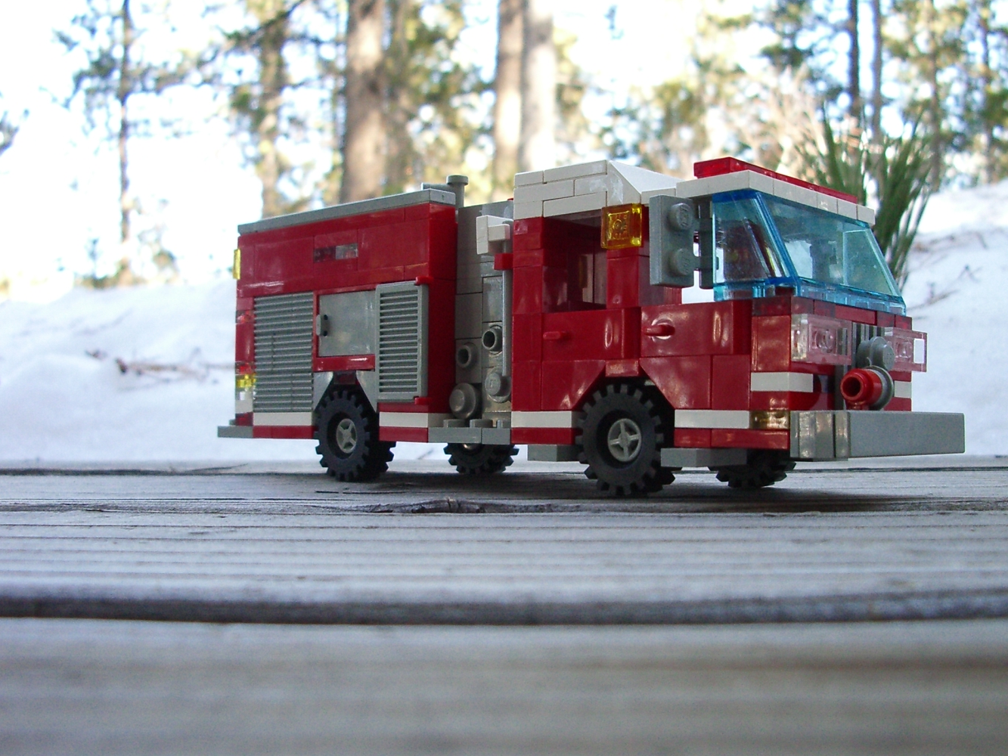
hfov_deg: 44.7
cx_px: 572
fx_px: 1223
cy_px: 395
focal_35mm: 42
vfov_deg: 34.3
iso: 200
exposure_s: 1/100
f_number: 2.6
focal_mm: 5.8
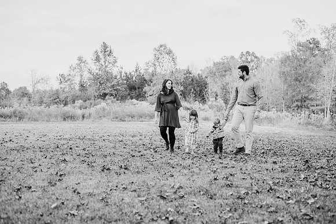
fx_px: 467
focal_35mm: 50
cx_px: 168
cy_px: 112
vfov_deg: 27.0
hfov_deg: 39.6
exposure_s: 1/1000
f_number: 2.8
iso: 500
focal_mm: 50
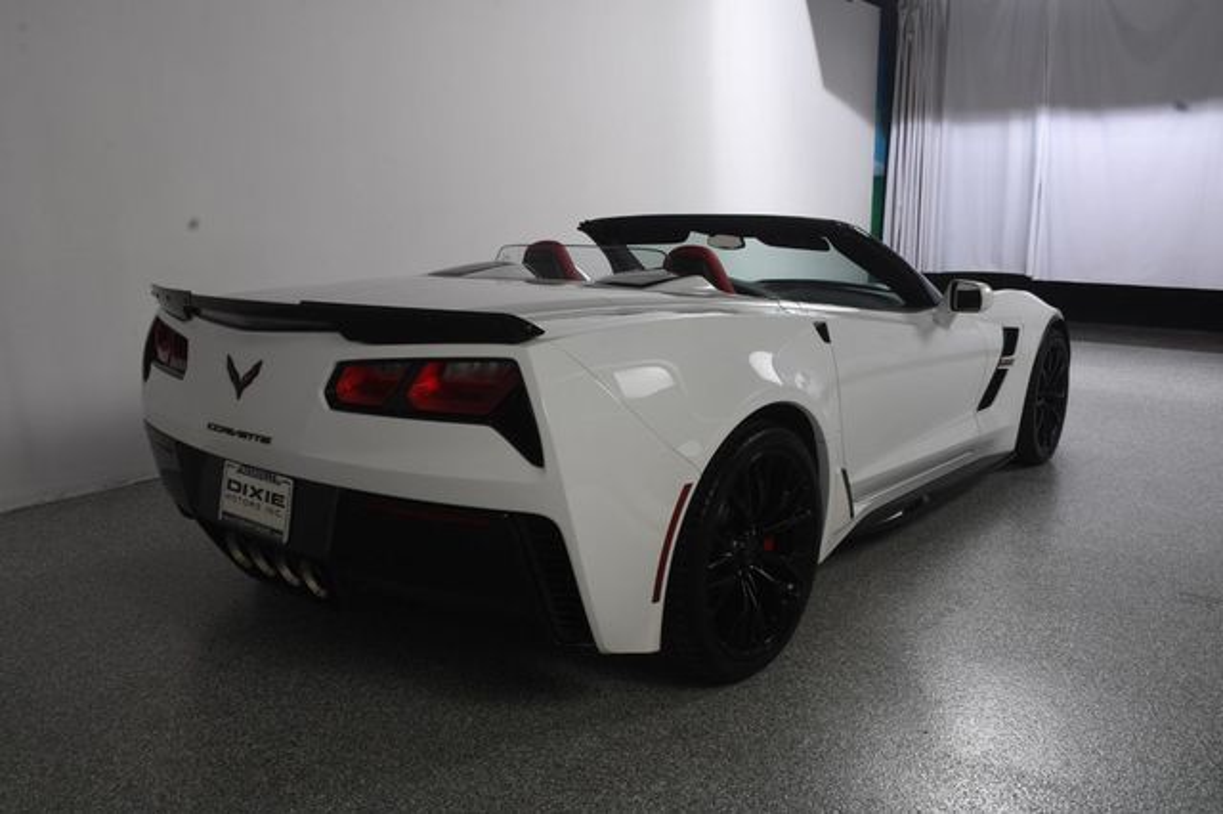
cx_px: 612
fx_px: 1019
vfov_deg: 43.6
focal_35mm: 30
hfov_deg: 62.0
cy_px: 407
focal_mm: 20
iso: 100
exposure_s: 1/160
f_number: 13
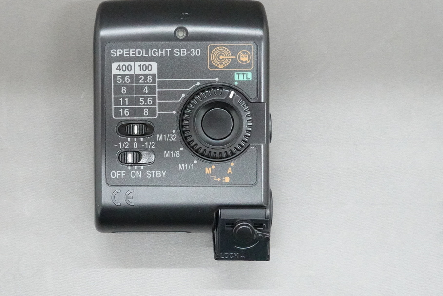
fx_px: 812
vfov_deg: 20.6
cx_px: 183
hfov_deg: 30.5
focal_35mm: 66
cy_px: 122
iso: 6400
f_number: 8
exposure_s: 1/50
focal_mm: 19.03
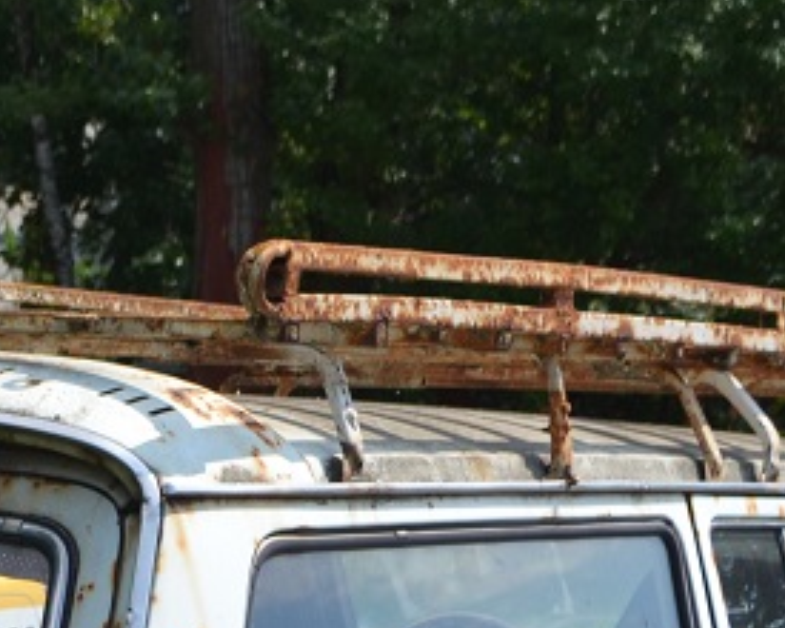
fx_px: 3136
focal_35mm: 135
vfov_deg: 11.1
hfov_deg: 14.1
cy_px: 893
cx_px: 94
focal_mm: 22
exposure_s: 1/800
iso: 100
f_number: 3.8
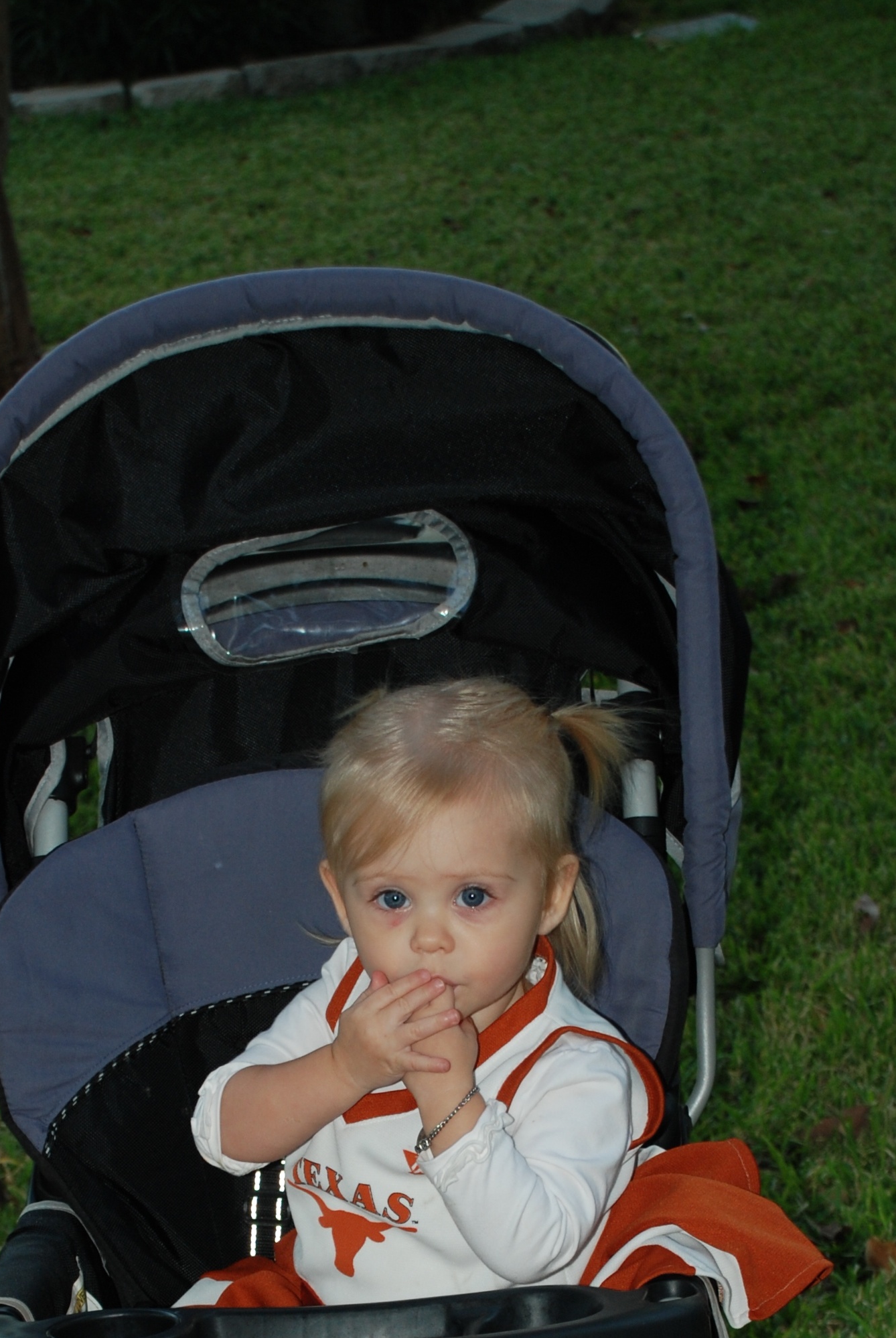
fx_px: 3461
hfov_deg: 14.7
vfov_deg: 21.3
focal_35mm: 93
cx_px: 381
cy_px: 1260
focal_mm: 32
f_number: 4.2
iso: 200
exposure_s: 1/60
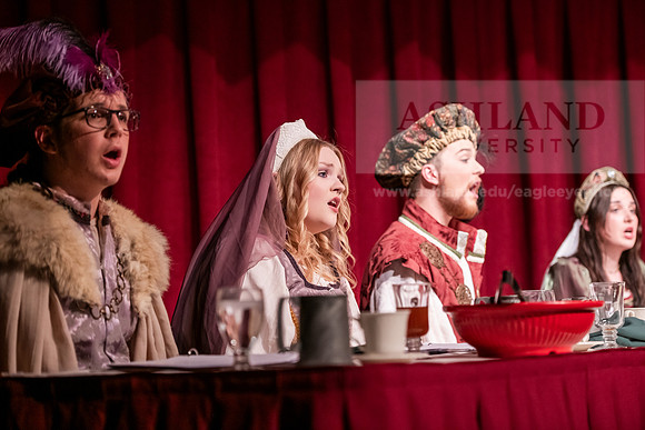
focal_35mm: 98
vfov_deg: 14.0
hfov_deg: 20.8
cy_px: 215
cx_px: 322
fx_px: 1756
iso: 2000
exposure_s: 1/250
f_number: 3.2
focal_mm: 98
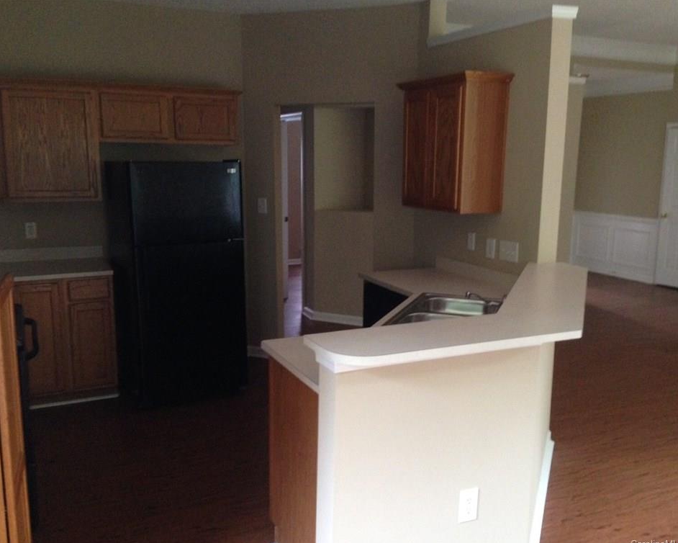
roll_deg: +1.7
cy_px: 274
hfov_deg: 51.5
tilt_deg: -10.3
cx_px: 345
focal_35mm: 35
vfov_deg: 42.2
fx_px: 702
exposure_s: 1/20
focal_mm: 4.12
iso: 320
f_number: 2.4
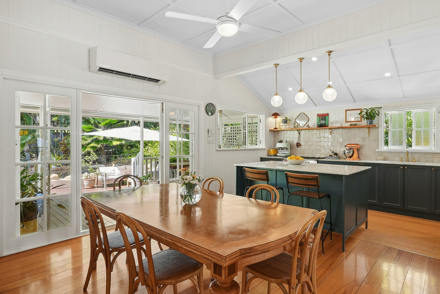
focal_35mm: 20
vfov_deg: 62.0
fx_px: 245
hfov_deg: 84.0
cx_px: 220
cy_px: 147
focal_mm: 20
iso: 200
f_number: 11
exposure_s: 1/4
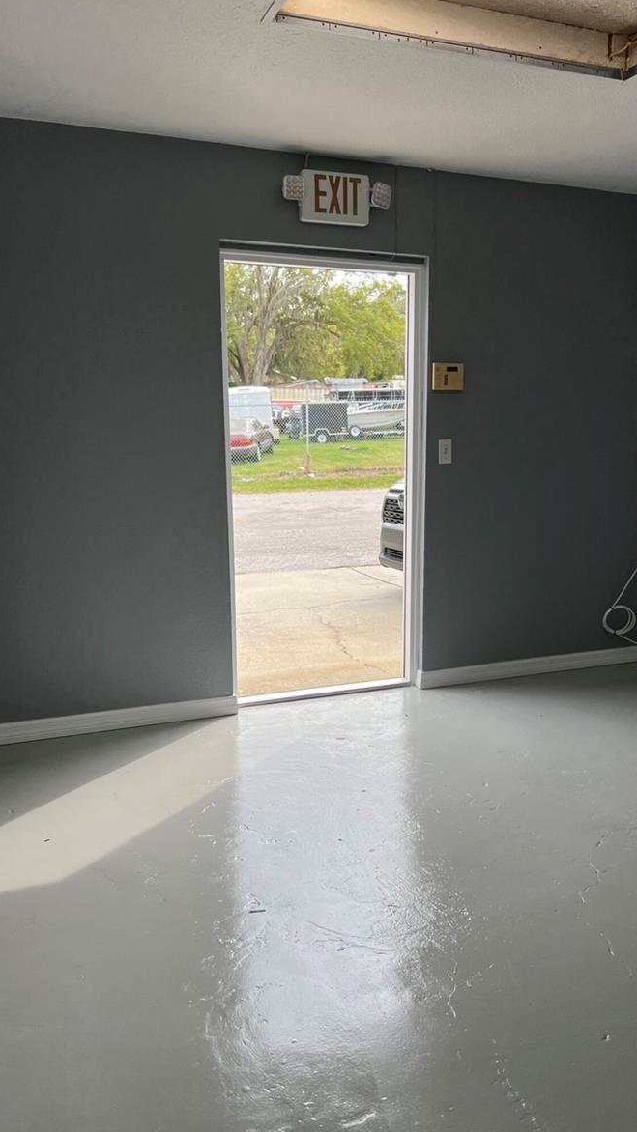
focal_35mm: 29
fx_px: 871
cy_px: 567
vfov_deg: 66.1
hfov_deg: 39.9
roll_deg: -0.4
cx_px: 391
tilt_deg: -9.2
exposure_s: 1/692
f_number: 1.5
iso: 50
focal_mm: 5.7
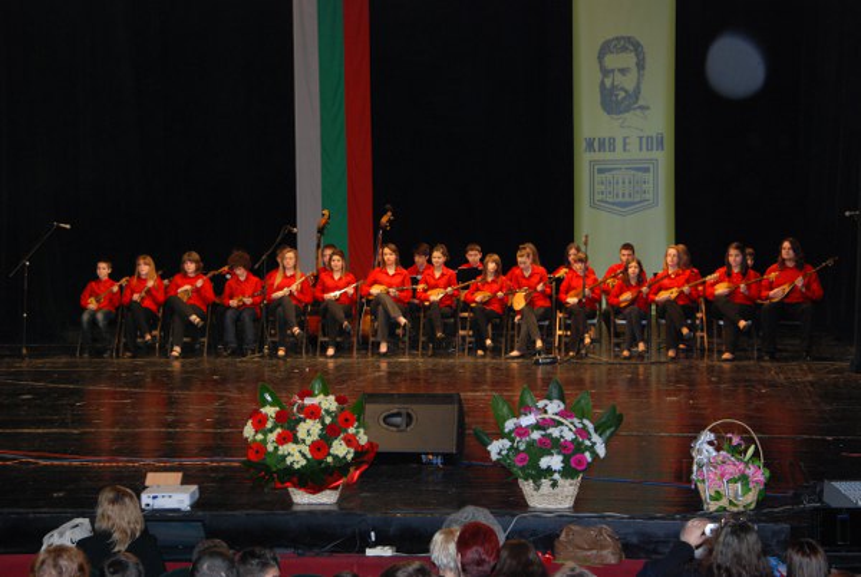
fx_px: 1796
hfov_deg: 27.0
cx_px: 430
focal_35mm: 75
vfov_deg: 18.2
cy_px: 288
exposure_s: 1/60
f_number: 7.1
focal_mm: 50
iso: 800
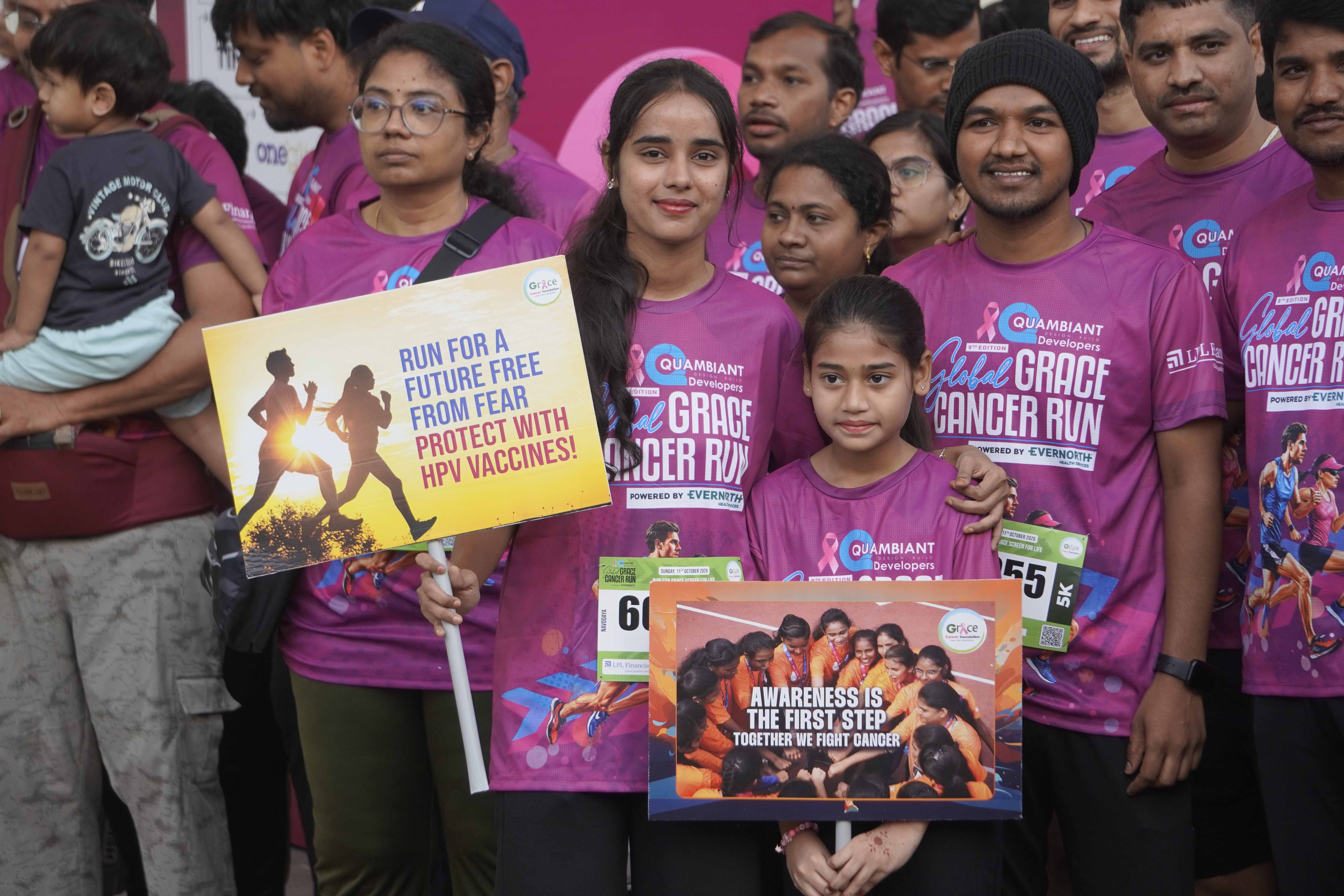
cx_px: 672
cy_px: 448
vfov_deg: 9.1
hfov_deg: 13.7
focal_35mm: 150
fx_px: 5600
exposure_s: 1/160
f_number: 5.6
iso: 400
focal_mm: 100
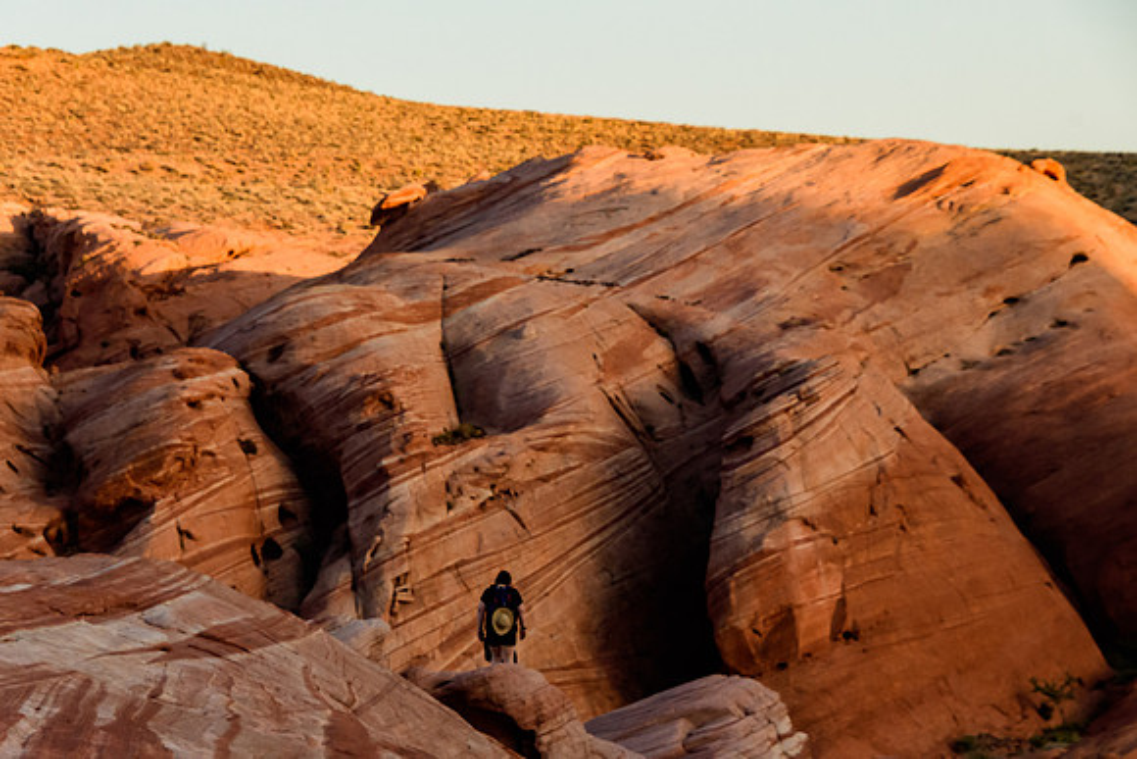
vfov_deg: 7.9
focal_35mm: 174
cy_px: 380
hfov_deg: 11.8
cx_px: 568
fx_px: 5497
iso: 1600
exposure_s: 1/250
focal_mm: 116
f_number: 8
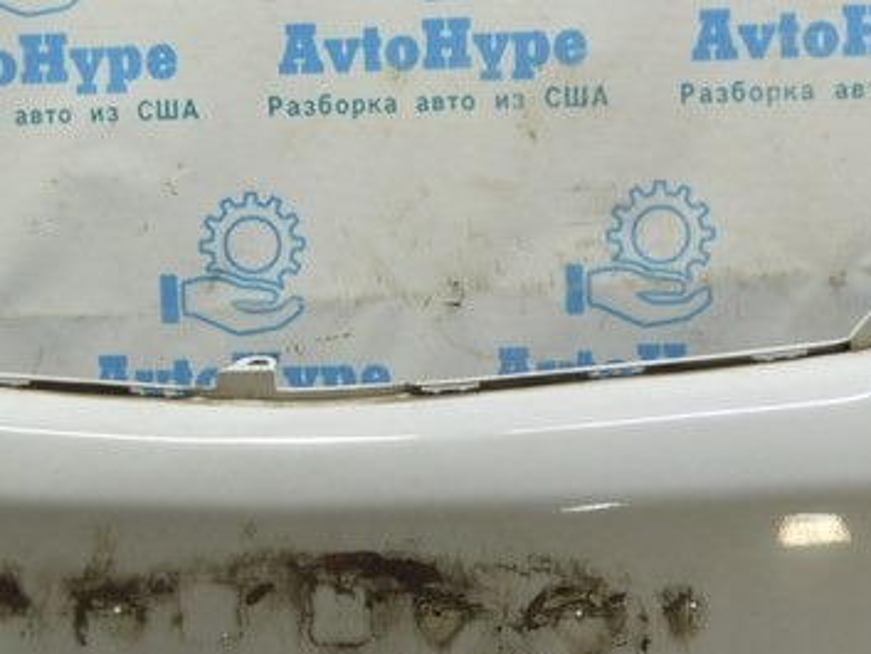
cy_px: 347
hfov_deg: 21.3
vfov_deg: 16.1
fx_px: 2316
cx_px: 434
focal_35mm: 92
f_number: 3.8
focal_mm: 22
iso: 400
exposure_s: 1/50
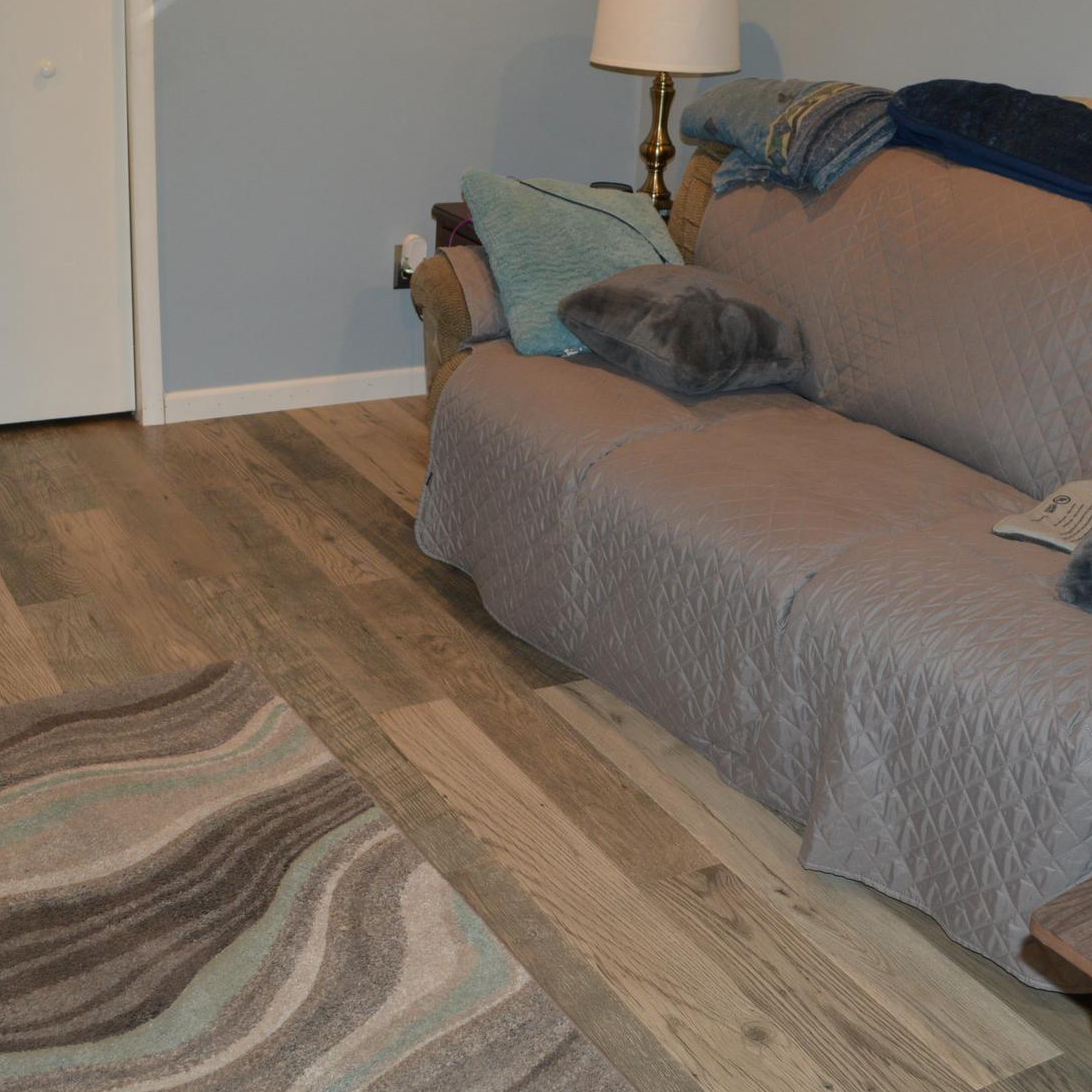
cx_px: 601
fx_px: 1535
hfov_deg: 39.1
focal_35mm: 43
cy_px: 484
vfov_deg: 39.1
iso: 450
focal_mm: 18
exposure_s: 1/60
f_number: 3.5
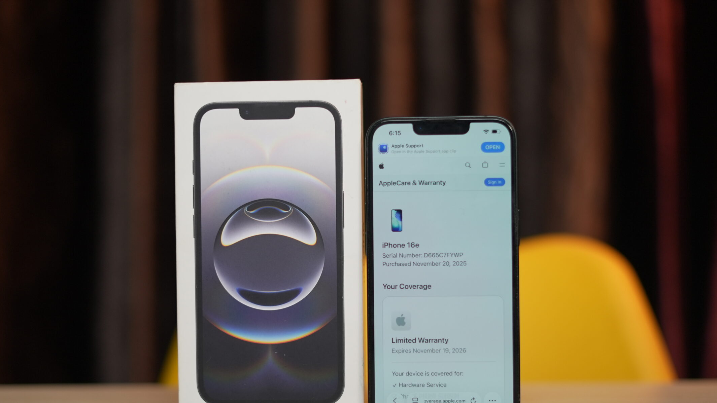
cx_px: 347
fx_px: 1198
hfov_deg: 33.3
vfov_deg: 19.1
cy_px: 234
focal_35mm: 63
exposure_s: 1/100
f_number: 1.8
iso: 500
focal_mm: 50
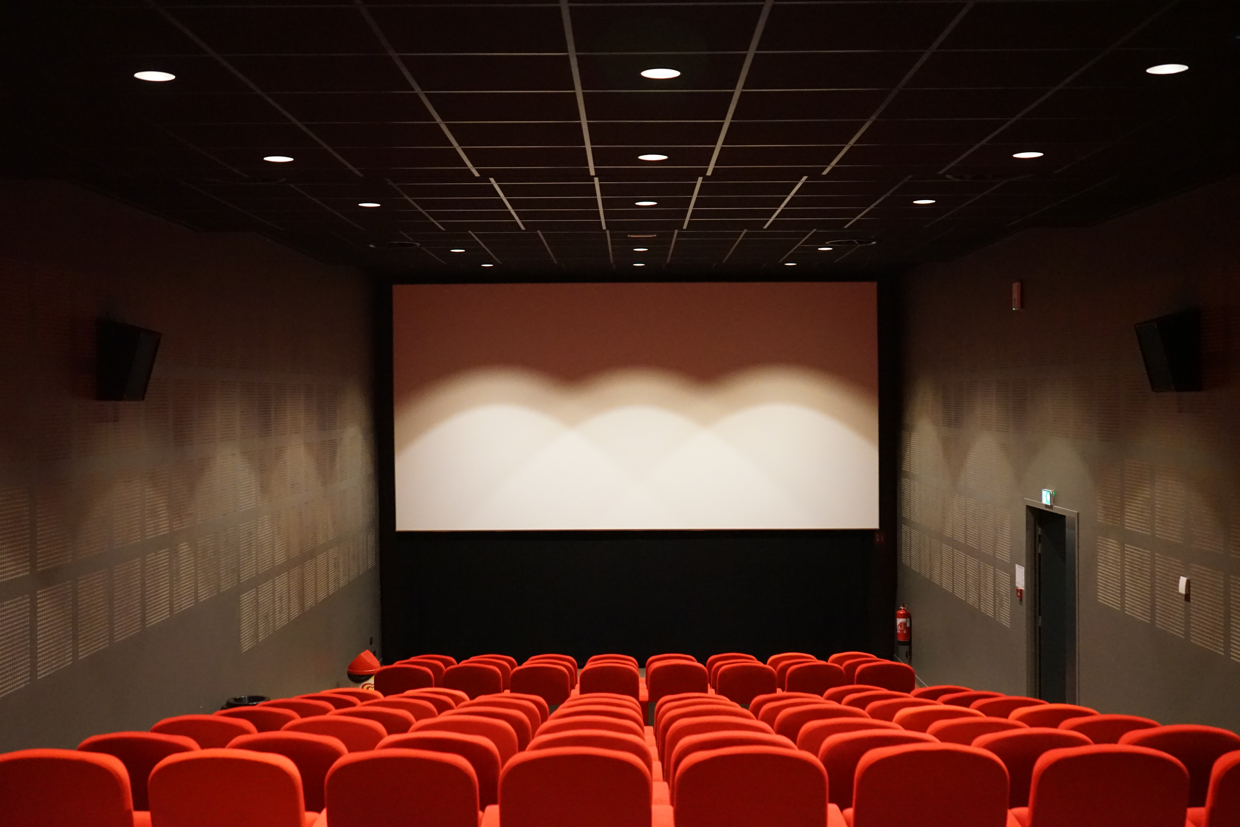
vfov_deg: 33.4
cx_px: 620
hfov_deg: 48.5
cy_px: 414
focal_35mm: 40
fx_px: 1378
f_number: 4
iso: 6400
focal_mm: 40
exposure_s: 1/100
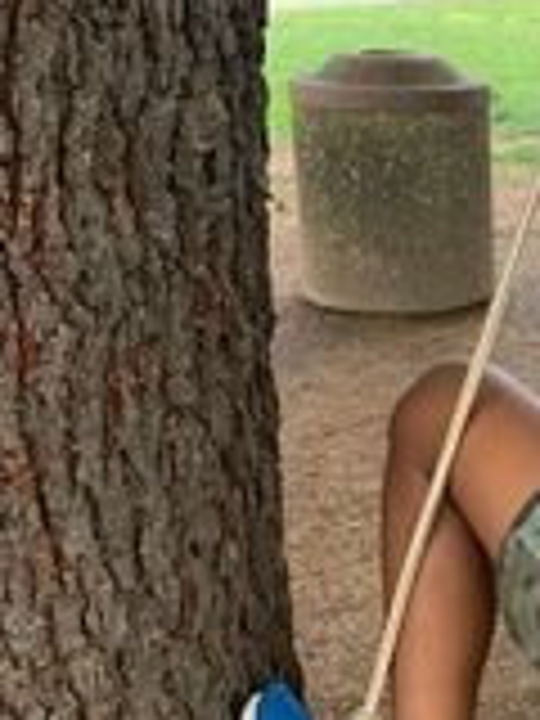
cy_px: 515
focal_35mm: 80
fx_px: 1664
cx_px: 796
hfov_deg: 16.8
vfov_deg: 24.2
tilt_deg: -17.1
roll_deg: -0.7
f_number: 1.8
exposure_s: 1/121
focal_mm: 4.25
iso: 64
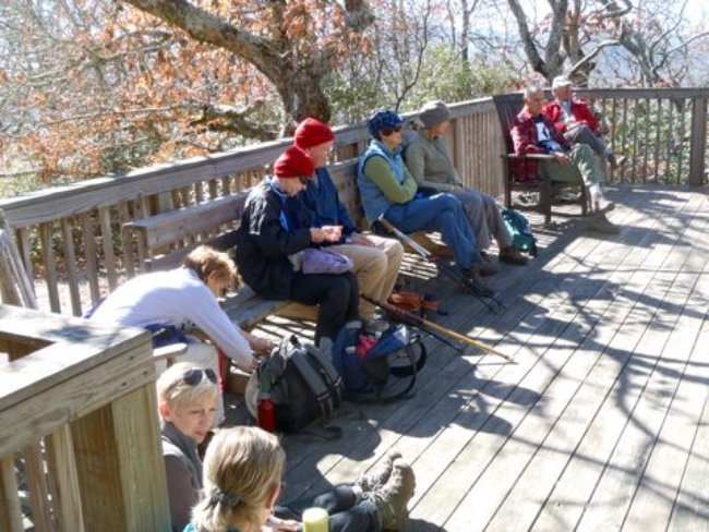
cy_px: 266
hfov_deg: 46.8
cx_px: 354
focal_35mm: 40
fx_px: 820
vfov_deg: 36.0
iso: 80
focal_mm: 7.3
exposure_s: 1/50
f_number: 4.7
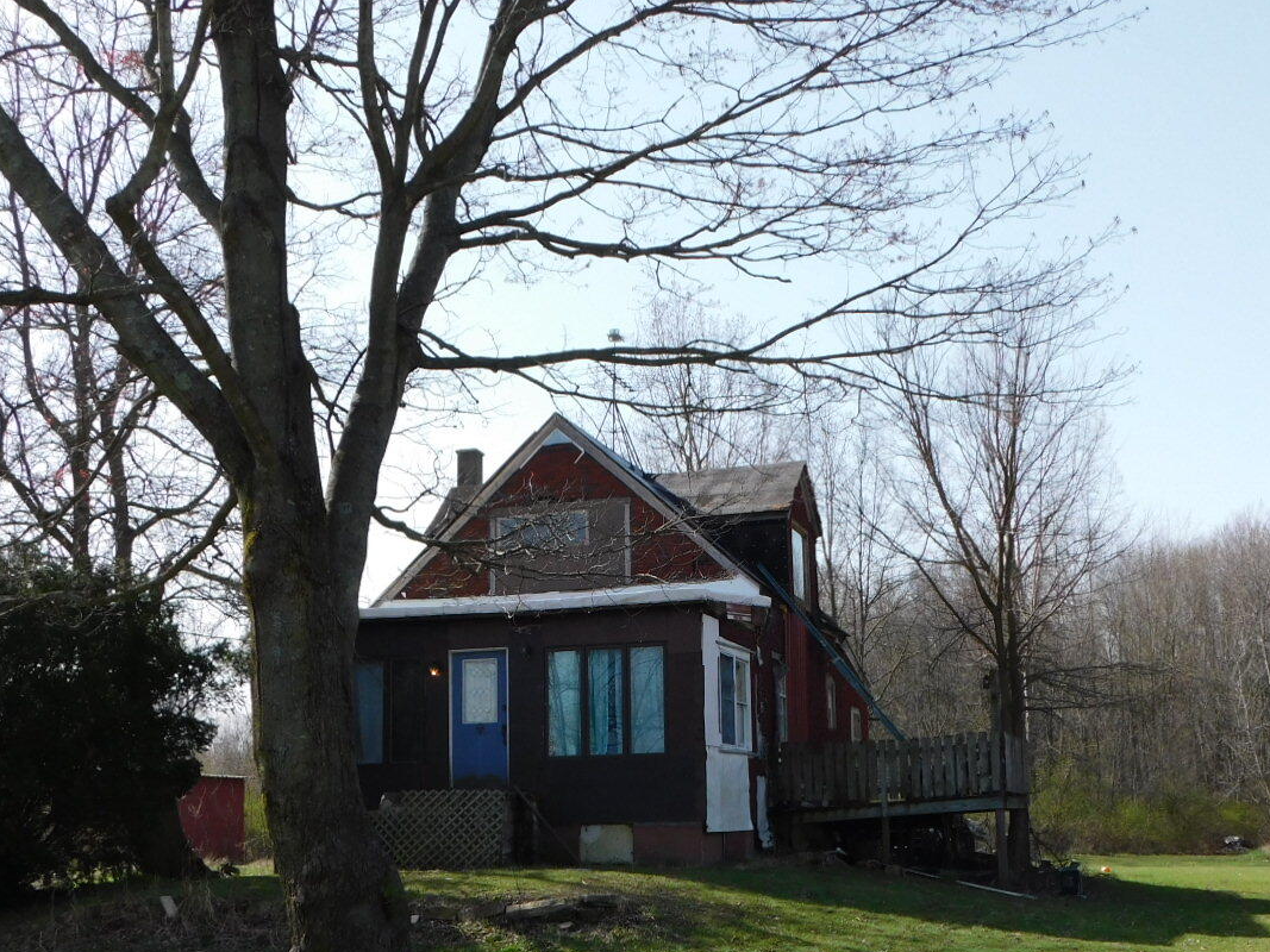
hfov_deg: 42.1
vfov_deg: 32.0
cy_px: 615
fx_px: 1651
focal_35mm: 45
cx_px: 645
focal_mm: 5.3
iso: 125
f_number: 3.2
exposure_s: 1/800
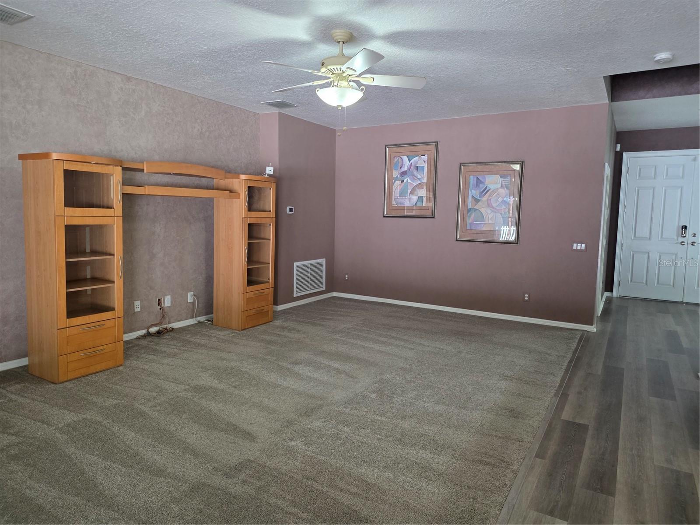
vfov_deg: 58.9
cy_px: 262
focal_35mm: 23
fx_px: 465
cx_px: 350
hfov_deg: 73.9
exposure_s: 1/120
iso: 400
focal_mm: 6.25
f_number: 1.7
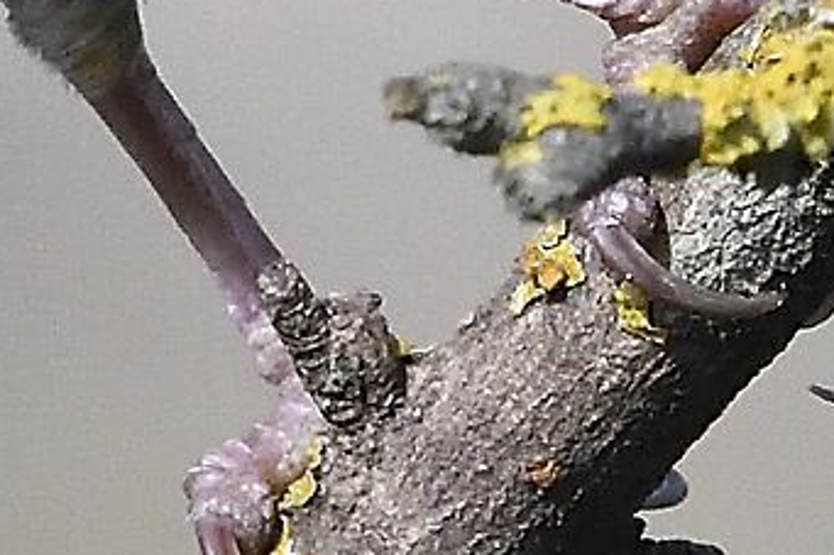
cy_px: -1247
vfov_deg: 0.2
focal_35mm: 5637
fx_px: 130521
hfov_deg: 0.4
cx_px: 1240
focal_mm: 400
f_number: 8
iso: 2800
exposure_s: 1/2000
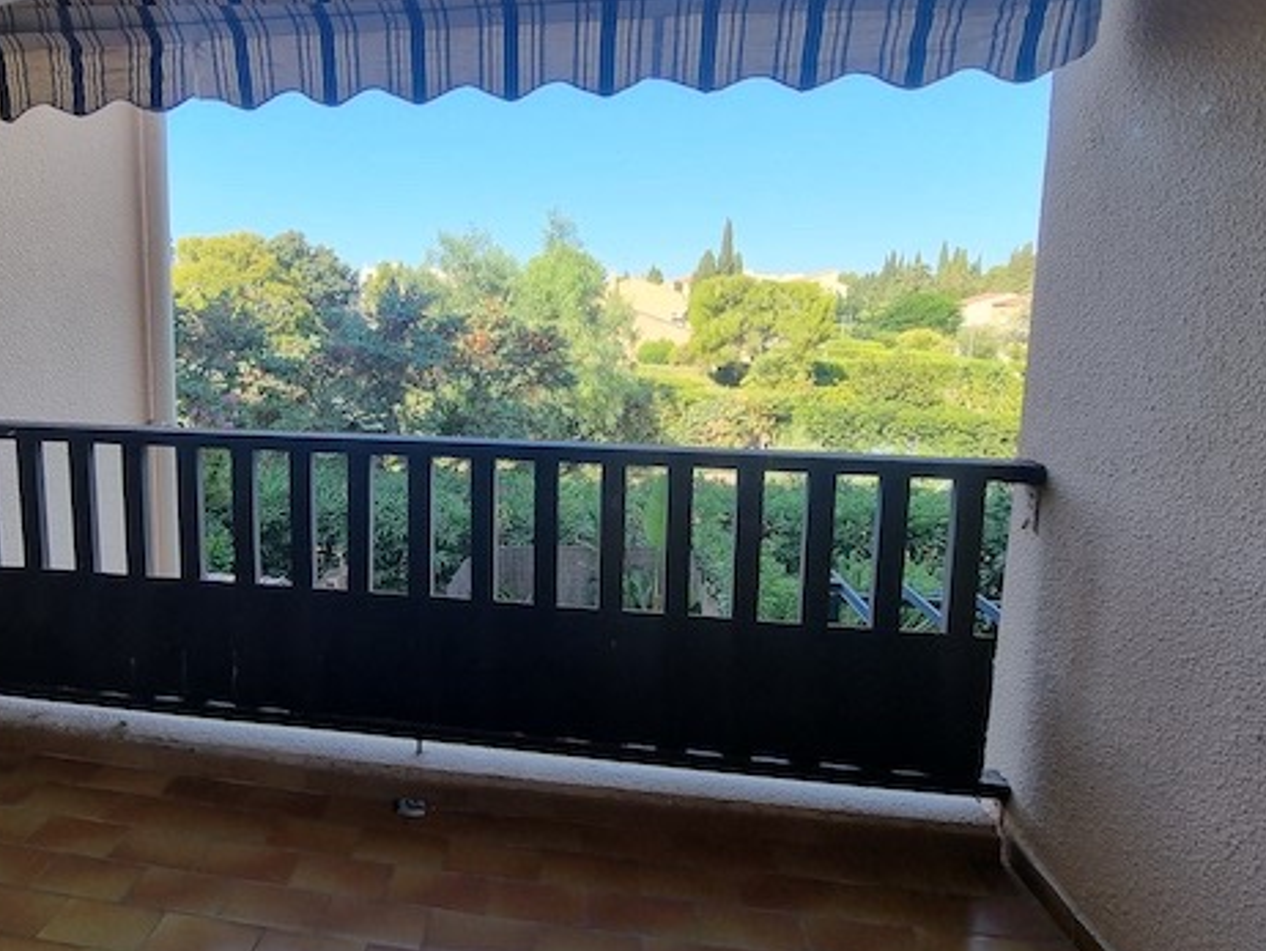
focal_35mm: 18
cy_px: 370
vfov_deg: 70.7
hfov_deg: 86.2
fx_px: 659
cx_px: 485
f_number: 2.2
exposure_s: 1/280
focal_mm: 2.2
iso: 50
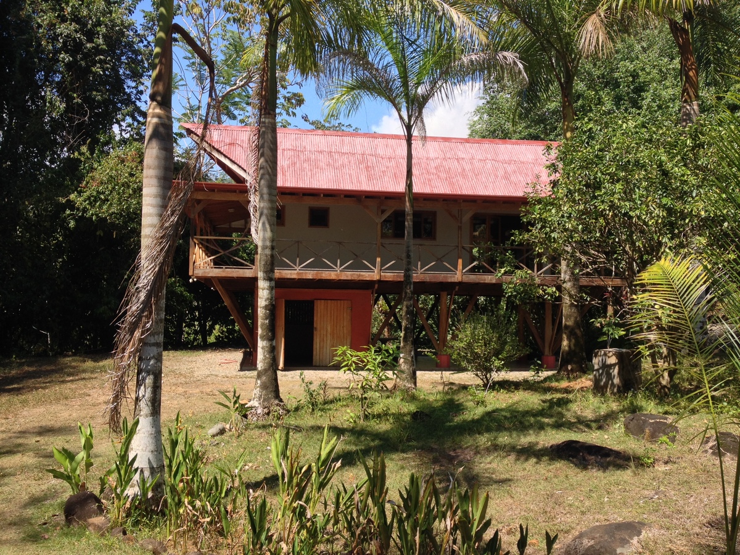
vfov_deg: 40.7
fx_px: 748
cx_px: 370
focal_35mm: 35
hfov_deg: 52.6
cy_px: 278
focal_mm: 4.28
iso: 50
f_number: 2.4
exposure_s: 1/736
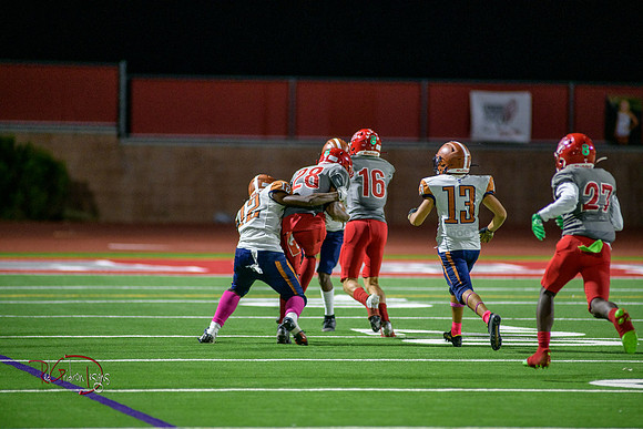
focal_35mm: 300
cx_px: 322
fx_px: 5359
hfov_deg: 6.9
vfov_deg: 4.6
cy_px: 214
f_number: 2.8
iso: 2000
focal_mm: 300
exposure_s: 1/500
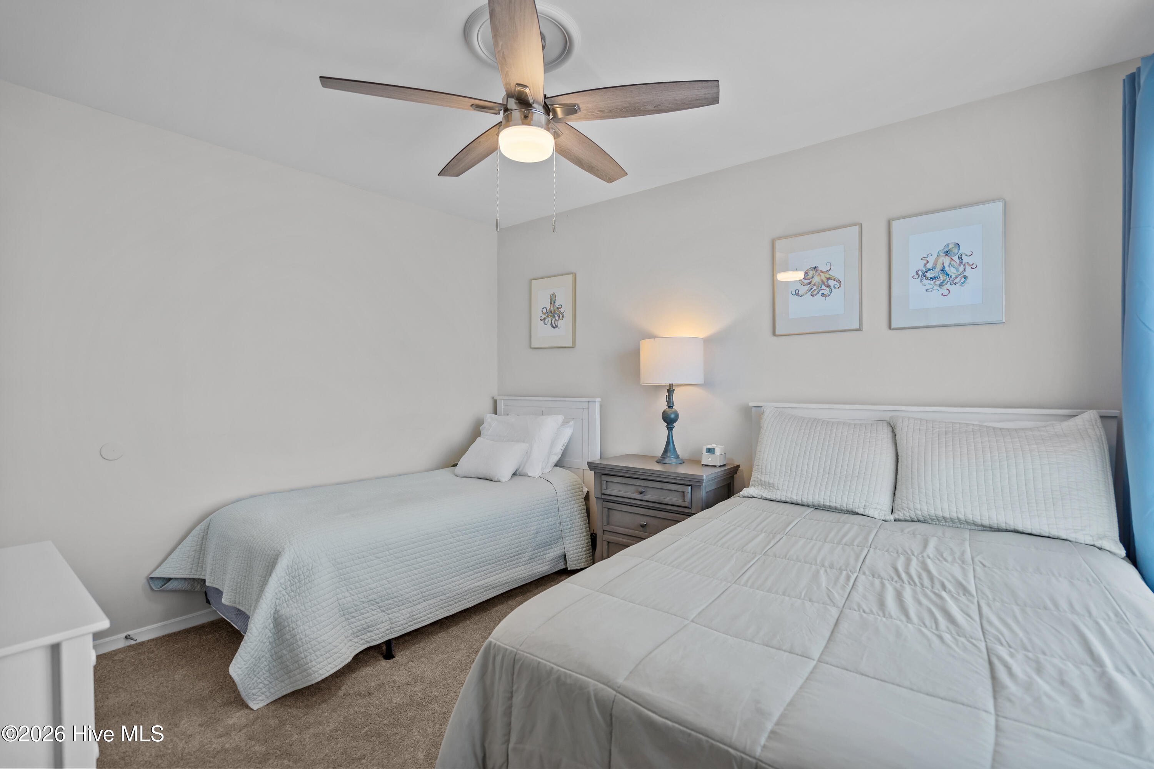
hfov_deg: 96.7
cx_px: 577
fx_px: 513
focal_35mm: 16
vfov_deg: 73.7
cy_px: 384
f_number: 4
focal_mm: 16
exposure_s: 1/25
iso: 500
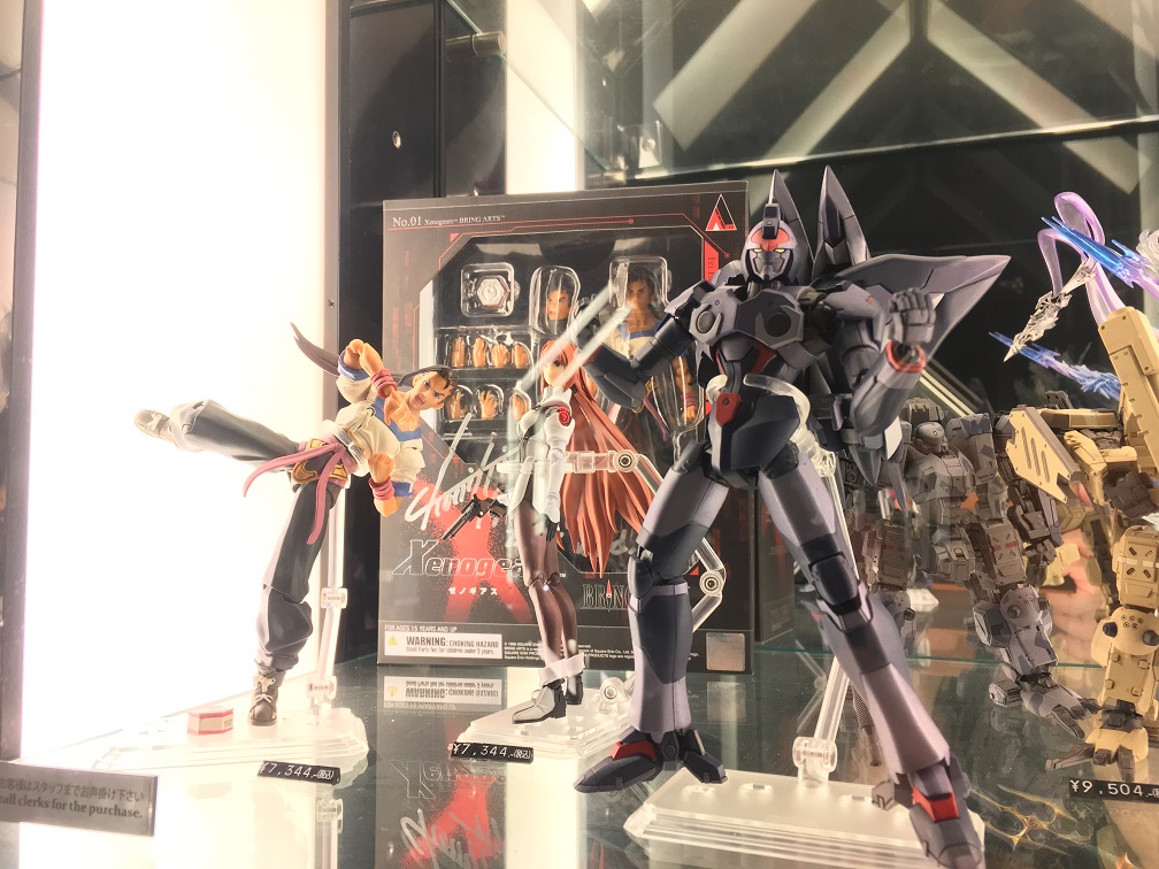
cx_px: 580
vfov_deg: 48.2
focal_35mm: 29
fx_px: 971
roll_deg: -0.3
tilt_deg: +5.0
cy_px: 434
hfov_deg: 61.7
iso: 64
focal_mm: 4.15
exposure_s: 1/30
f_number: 2.2
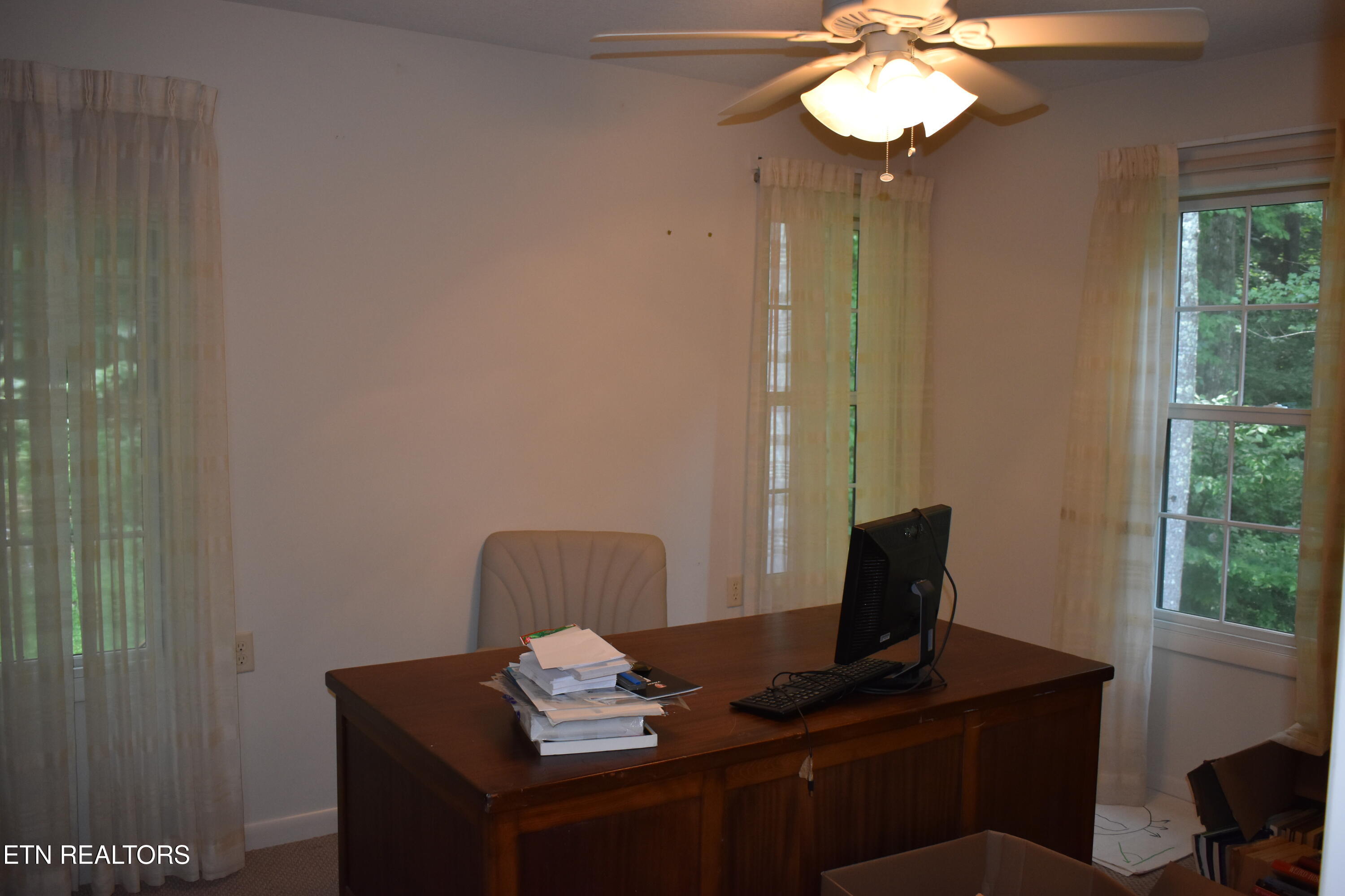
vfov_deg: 41.7
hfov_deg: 59.5
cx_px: 672
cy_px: 448
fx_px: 1177
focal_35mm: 32
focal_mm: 21
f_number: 3.8
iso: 800
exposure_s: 1/160
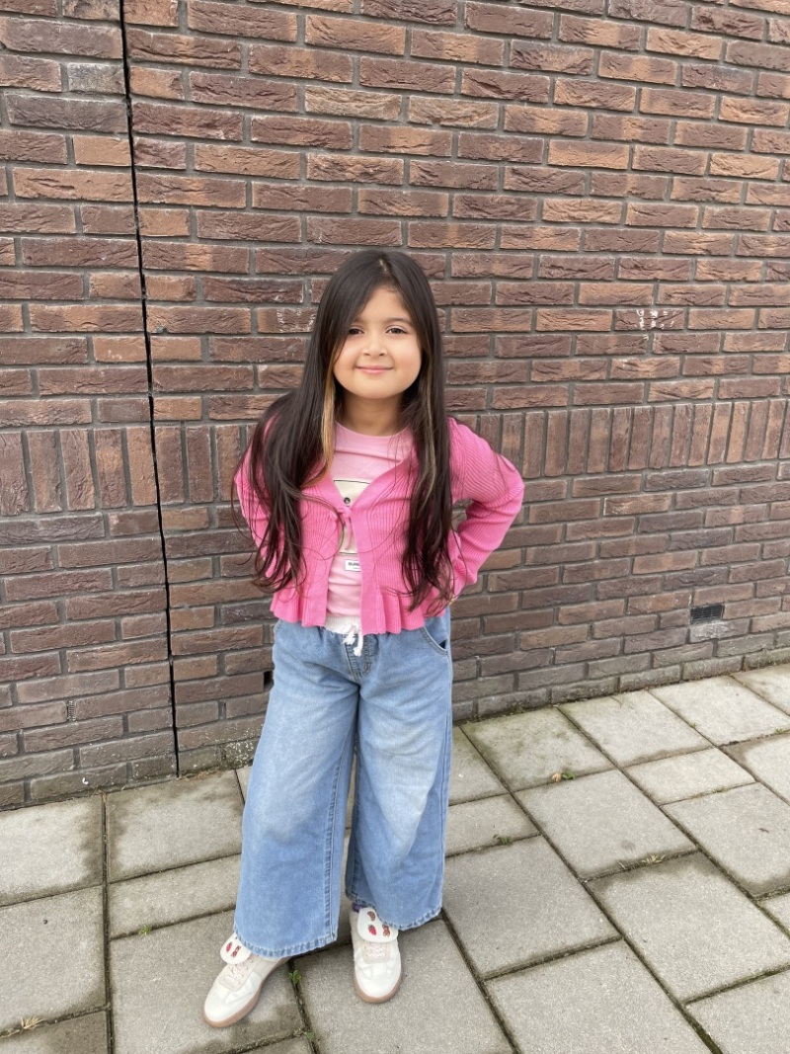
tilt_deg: -15.7
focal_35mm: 26
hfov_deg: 53.1
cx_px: 395
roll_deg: -0.9
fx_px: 791
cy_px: 527
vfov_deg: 67.3
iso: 32
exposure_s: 1/606
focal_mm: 4.2
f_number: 1.6
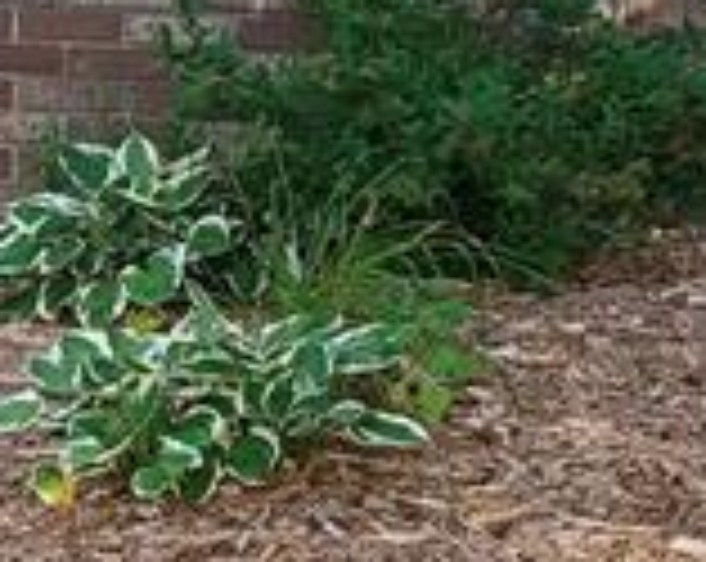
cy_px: -202
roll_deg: -1.4
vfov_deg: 9.1
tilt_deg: -1.9
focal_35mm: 166
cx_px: -463
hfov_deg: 11.0
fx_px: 3462
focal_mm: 4.25
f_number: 1.8
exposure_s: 1/374
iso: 25
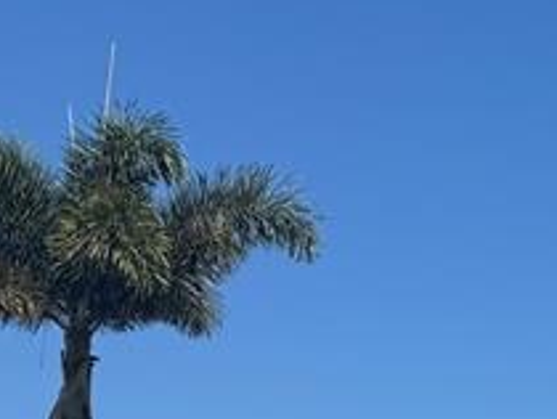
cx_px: 1249
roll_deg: -0.6
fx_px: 1885
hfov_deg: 13.4
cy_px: 395
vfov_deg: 12.6
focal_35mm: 117
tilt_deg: +11.1
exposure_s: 1/5814
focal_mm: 6.76
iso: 80
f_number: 1.78
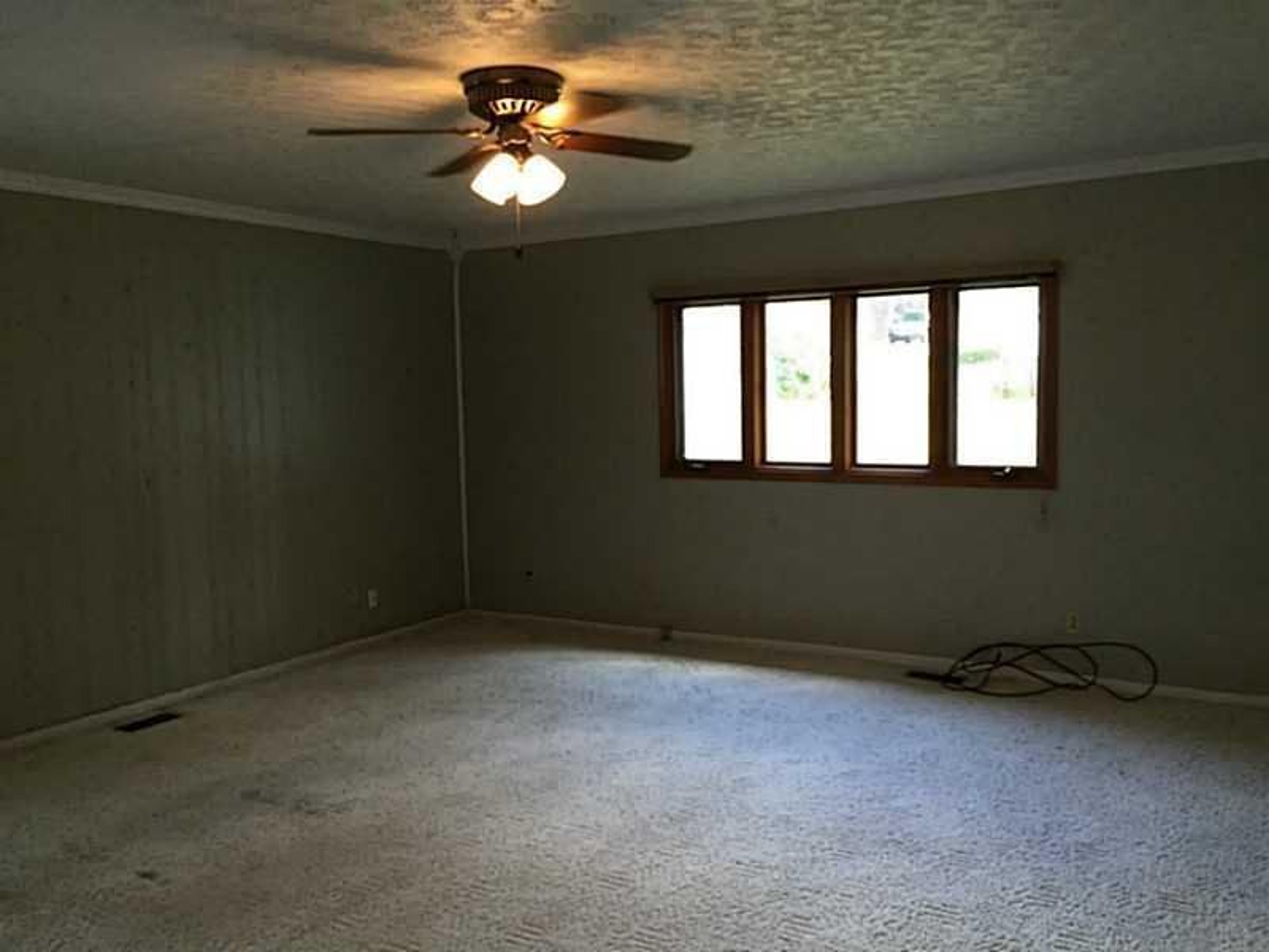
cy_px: 476
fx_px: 1063
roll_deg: +0.4
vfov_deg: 48.2
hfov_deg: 61.7
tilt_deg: -6.3
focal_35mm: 29
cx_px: 634
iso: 50
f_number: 2.2
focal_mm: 4.15
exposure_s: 1/30
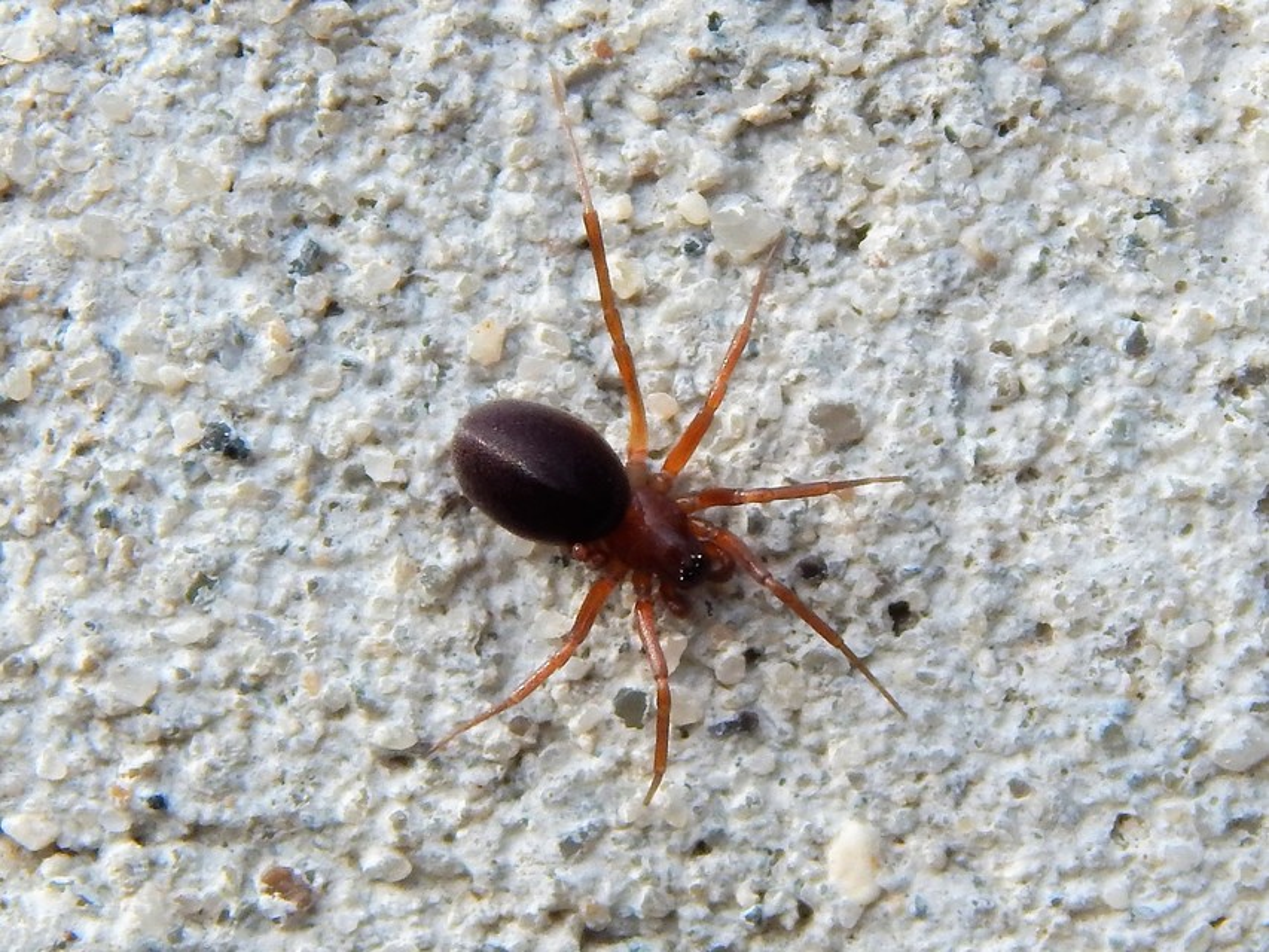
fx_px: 4803
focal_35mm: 131
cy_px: 476
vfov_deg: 11.3
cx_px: 634
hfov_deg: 15.1
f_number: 4.8
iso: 125
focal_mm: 23.4
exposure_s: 1/250
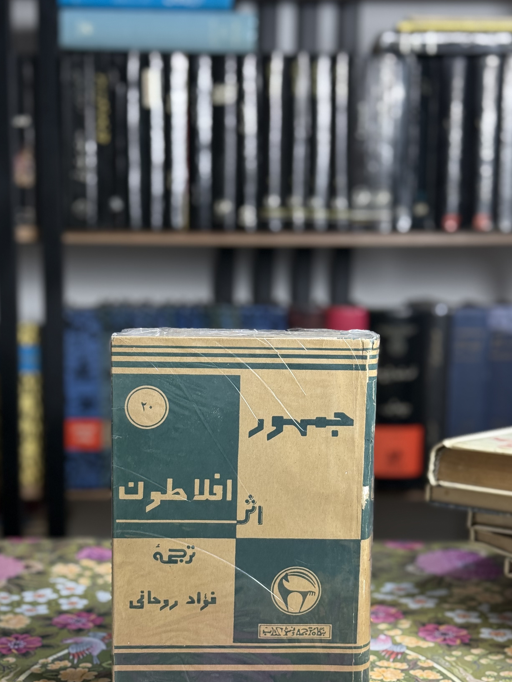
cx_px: 229
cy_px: 407
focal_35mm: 59
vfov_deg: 32.6
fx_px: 1164
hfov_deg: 24.8
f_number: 1.78
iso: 125
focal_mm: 6.76
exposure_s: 1/100
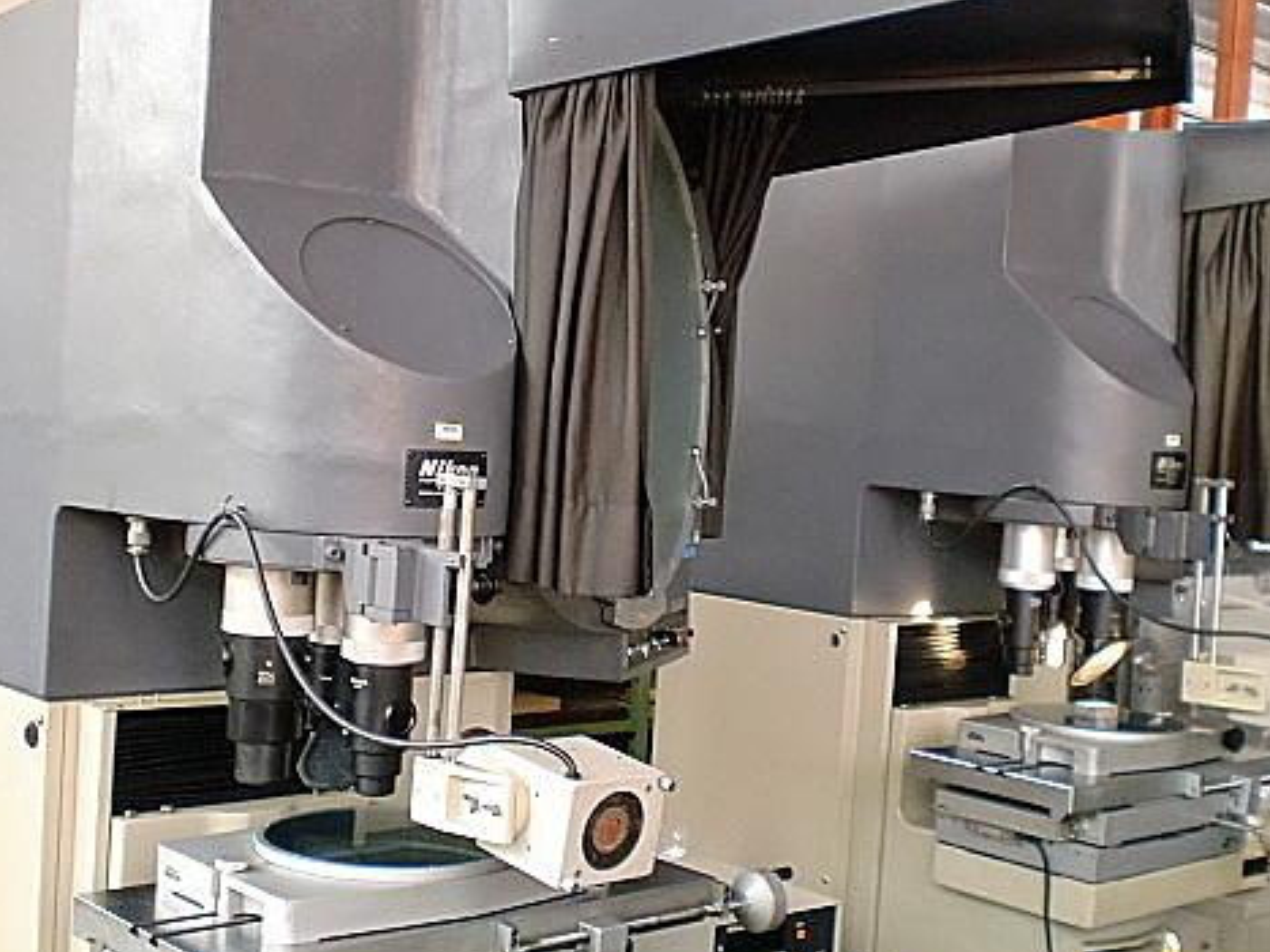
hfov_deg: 39.6
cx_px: 683
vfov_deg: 30.3
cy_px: 471
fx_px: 1761
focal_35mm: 48
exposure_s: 1/60
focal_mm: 6.3
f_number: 3.1
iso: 200
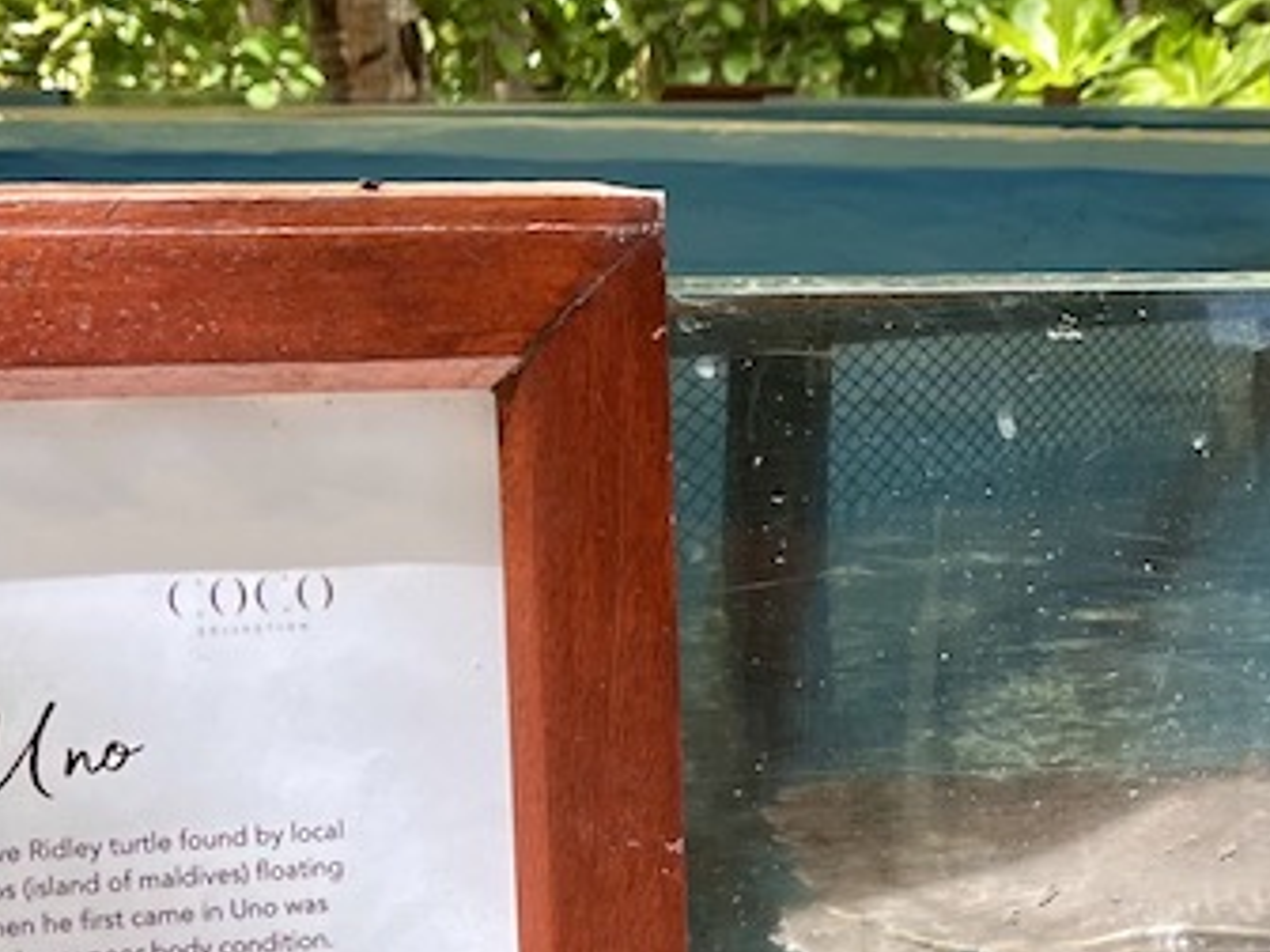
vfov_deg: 17.4
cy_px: 433
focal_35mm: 85
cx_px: 1565
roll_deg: -0.3
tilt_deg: -6.4
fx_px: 3119
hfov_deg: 21.2
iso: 50
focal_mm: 5.7
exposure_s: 1/567
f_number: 1.5
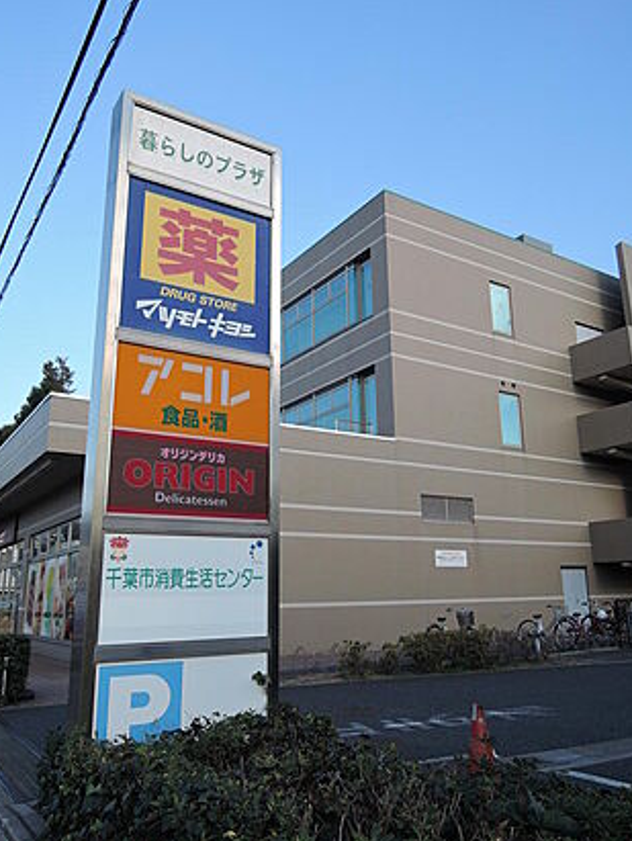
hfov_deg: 49.8
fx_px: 681
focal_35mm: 28
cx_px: 340
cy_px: 411
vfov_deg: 63.4
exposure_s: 1/500
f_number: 2.8
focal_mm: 5.1
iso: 80
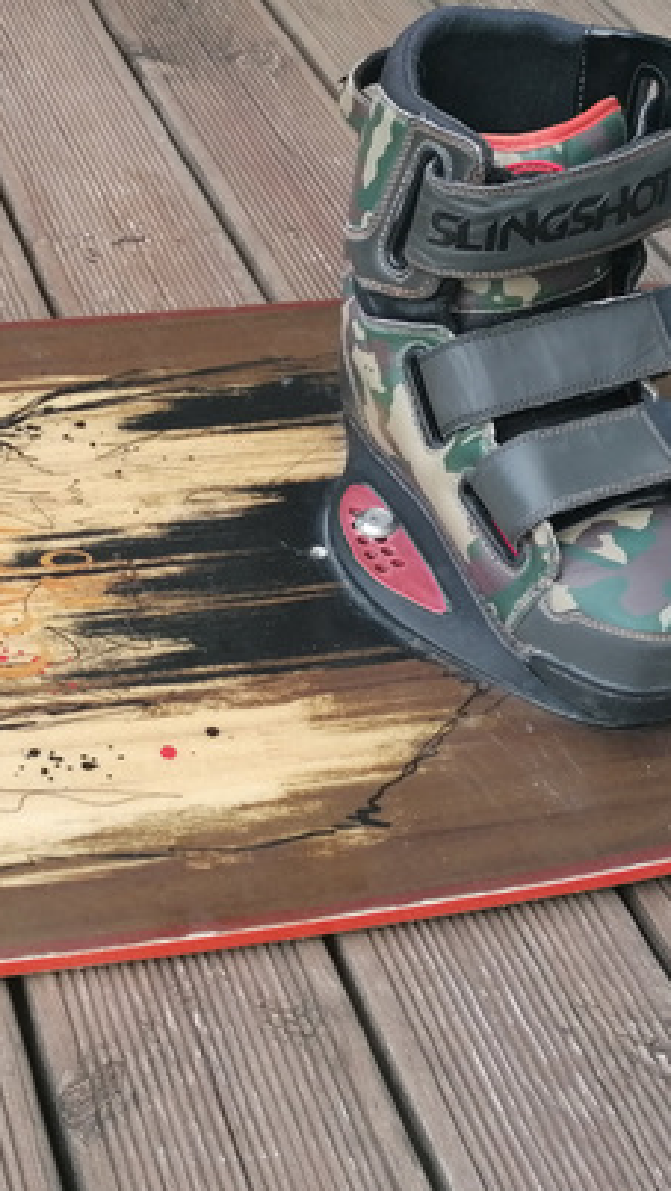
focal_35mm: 60
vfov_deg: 34.9
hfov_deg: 19.7
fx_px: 1896
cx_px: 53
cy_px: 594
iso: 50
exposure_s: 1/145
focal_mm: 4.75
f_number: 1.8
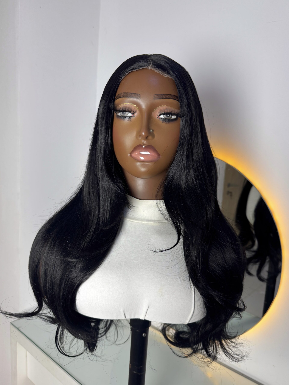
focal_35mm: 24
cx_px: 144
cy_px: 192
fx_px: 267
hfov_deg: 56.8
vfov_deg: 71.6
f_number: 1.78
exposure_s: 1/100
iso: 100
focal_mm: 6.76
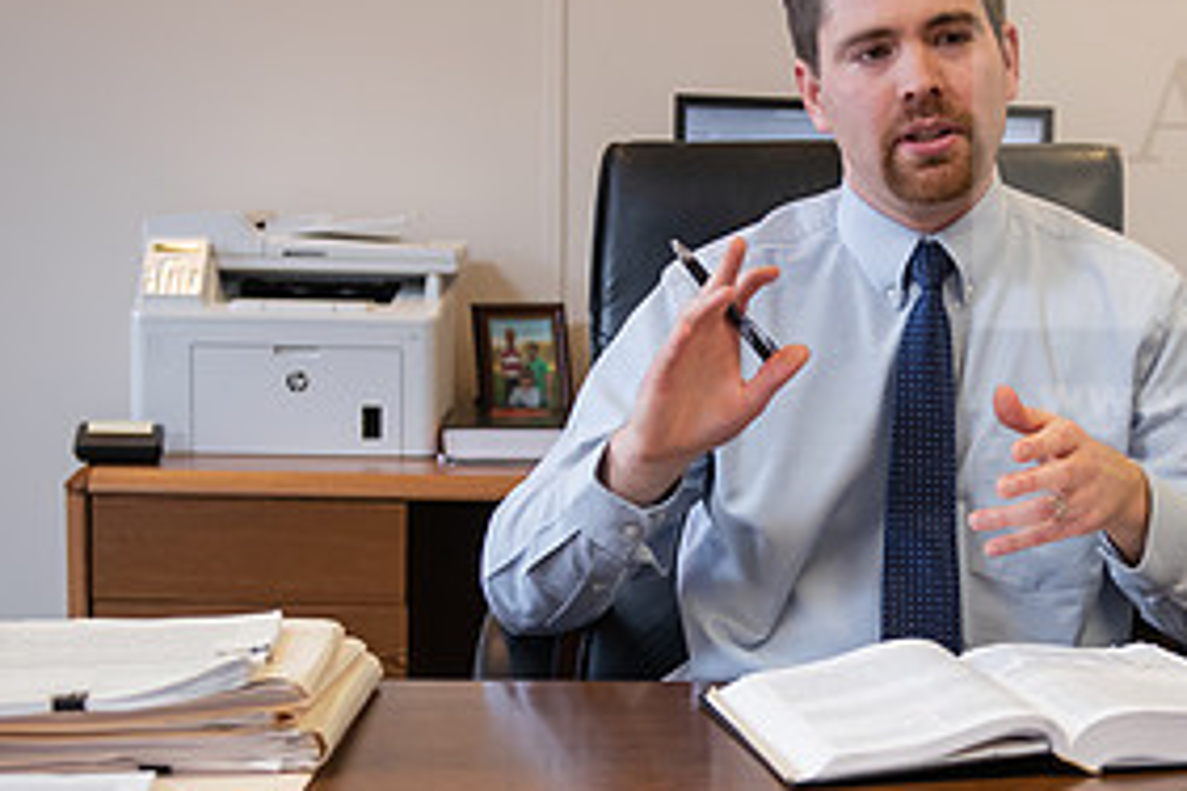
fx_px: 2440
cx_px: 846
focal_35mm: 74
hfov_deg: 27.1
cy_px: 486
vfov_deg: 18.4
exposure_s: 1/125
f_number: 3.2
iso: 800
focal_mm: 36
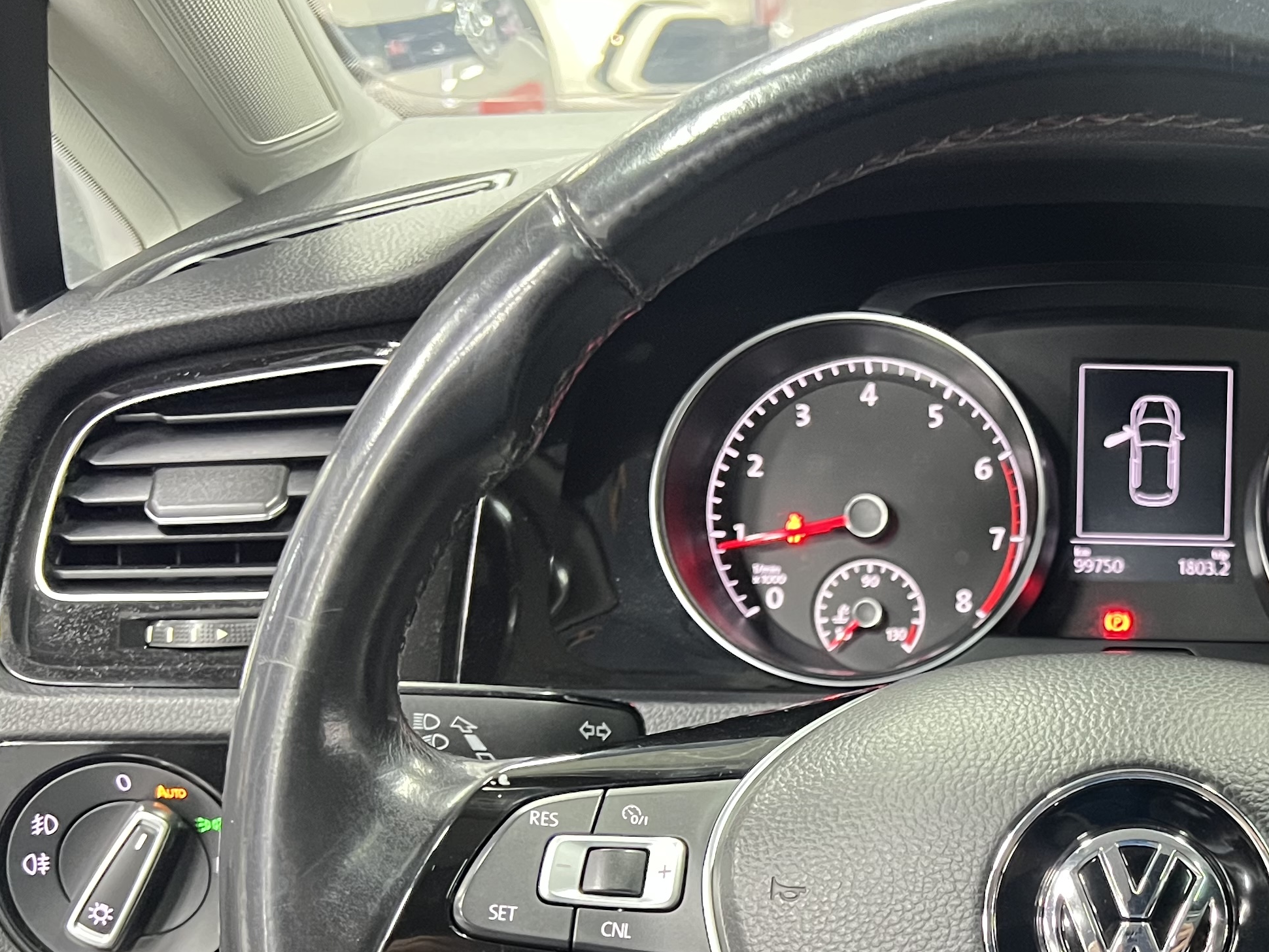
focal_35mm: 54
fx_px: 1980
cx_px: 1189
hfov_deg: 33.3
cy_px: 840
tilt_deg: -28.0
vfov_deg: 26.2
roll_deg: -1.2
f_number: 1.5
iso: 800
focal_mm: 5.7
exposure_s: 1/25
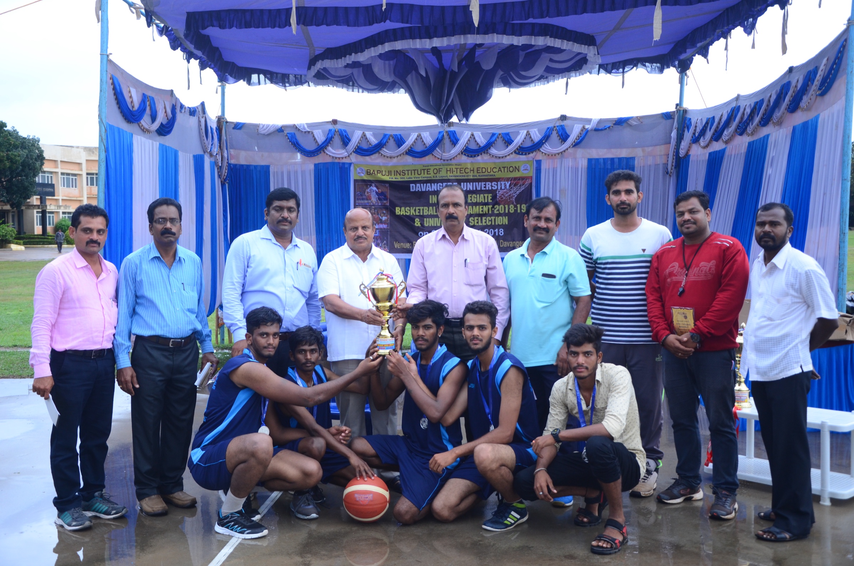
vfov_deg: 34.1
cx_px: 427
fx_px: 923
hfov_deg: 49.6
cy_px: 283
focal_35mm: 39
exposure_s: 1/125
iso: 400
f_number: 4
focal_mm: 26
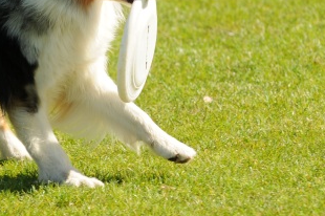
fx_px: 4710
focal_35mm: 522
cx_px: -57
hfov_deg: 3.9
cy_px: 82
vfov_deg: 2.6
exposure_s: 1/1000
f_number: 4
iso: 200
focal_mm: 135
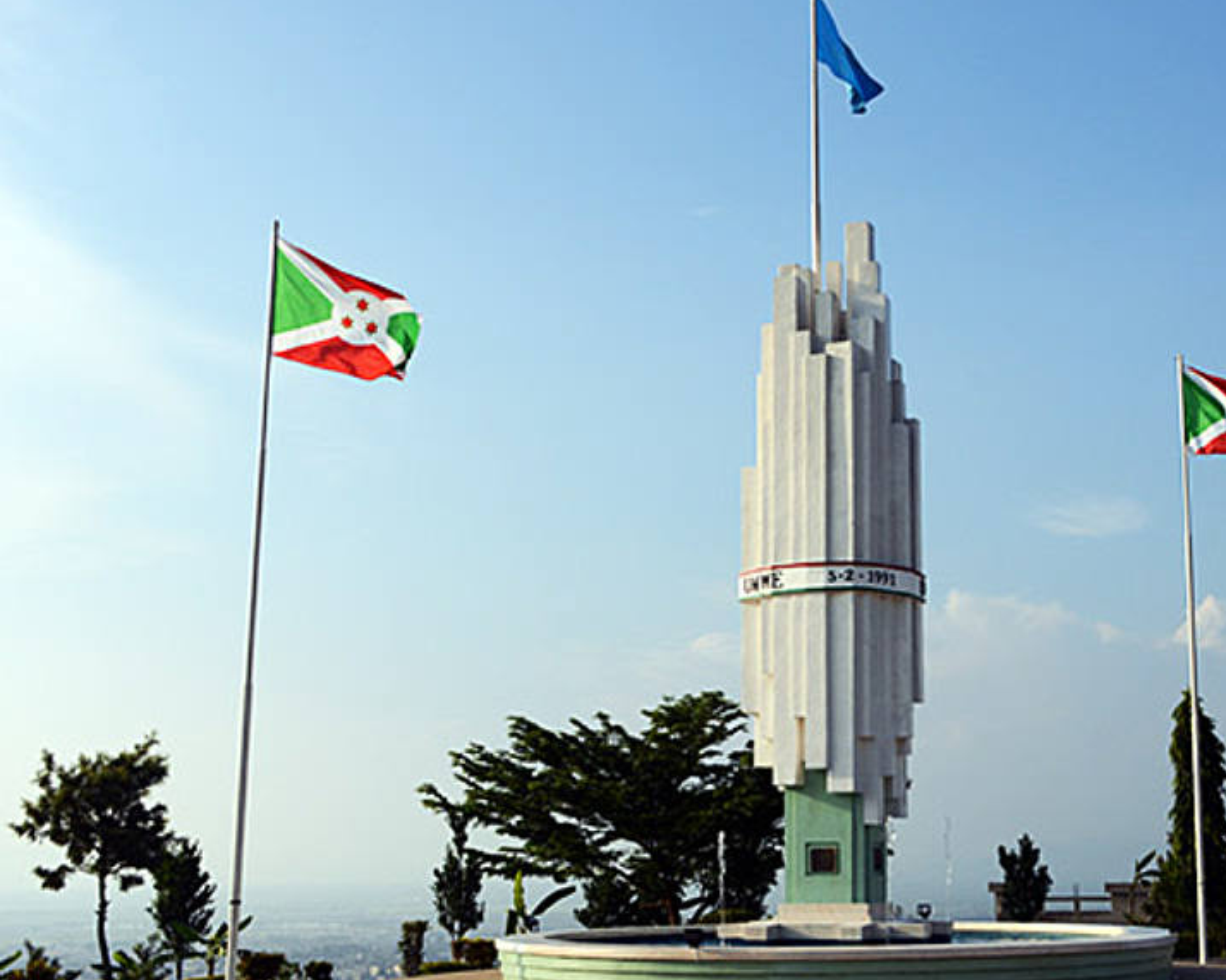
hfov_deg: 39.9
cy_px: 523
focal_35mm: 46
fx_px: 1669
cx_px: 816
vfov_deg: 32.7
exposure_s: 1/2000
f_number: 5.6
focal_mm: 35
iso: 400
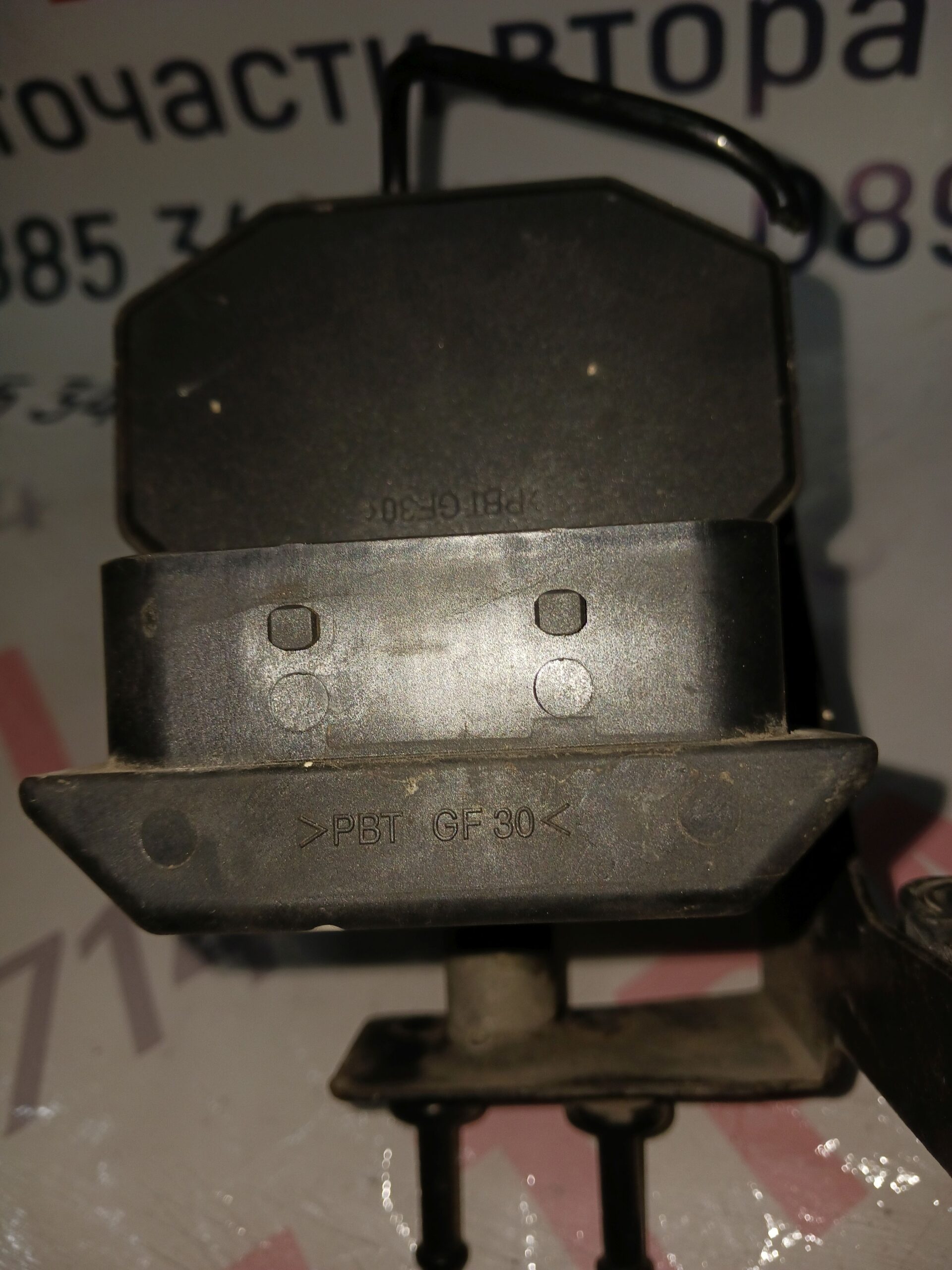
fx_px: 990
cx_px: 476
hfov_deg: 51.4
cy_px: 635
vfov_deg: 65.3
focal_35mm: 27
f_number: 1.8
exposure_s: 1/50
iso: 32
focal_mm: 4
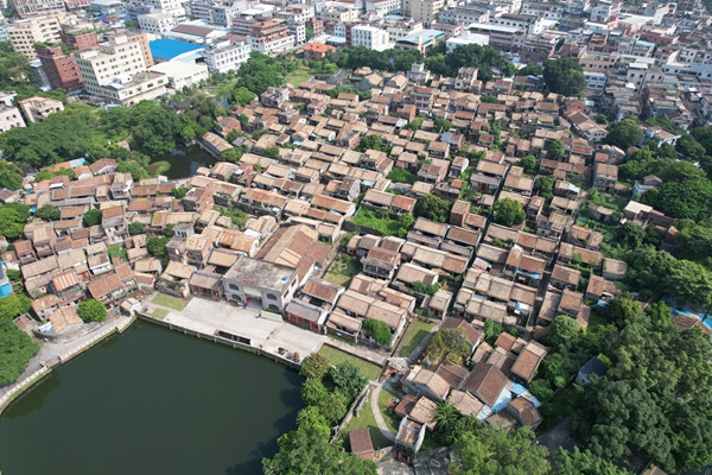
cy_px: 238
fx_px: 435
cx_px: 356
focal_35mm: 22
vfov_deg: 57.2
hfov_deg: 78.6
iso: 130
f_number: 2.8
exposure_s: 1/1500
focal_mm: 8.38
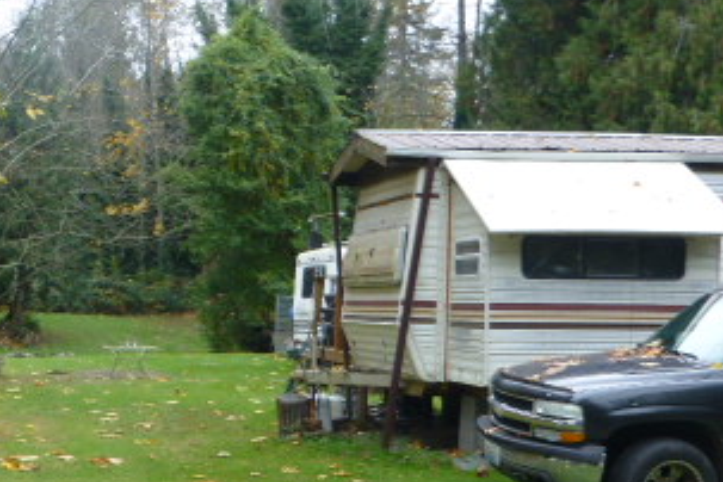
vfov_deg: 20.4
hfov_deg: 29.0
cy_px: 363
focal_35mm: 66
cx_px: 36
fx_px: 1325
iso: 100
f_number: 3.6
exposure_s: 1/80
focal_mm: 5.4
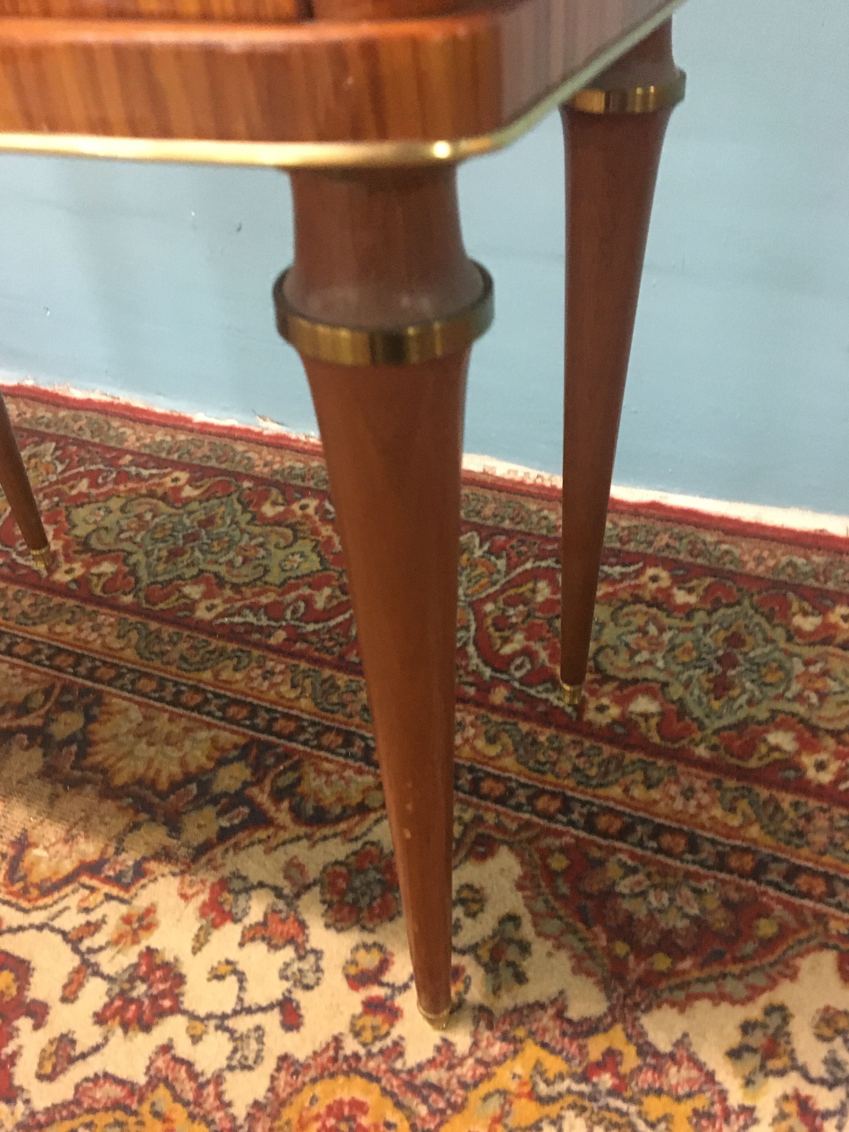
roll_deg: +4.3
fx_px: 981
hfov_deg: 46.8
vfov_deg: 60.0
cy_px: 577
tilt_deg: -38.1
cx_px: 413
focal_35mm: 30
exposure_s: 1/17
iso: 320
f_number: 2.2
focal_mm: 4.15
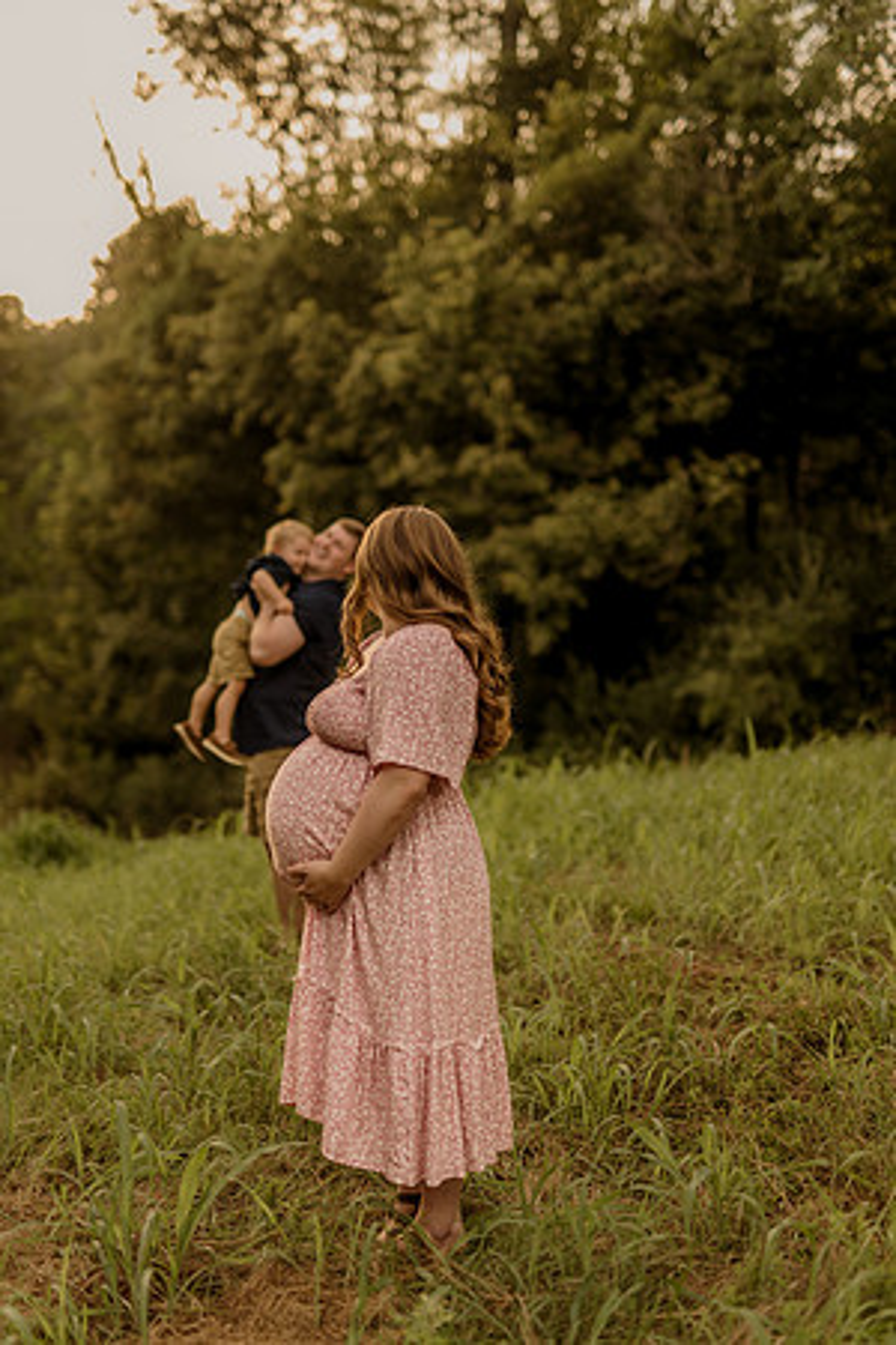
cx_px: 448
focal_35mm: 50
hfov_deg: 27.0
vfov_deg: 39.6
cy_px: 672
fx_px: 1867
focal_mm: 50
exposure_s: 1/800
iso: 125
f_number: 1.8
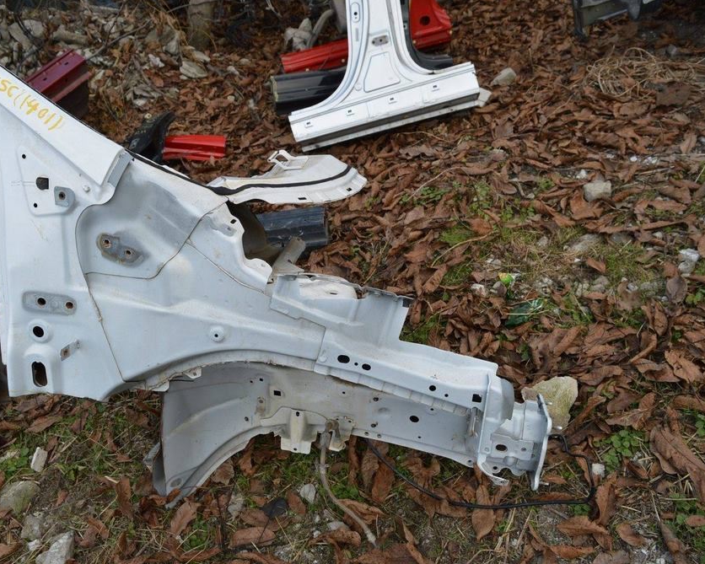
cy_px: 285
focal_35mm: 31
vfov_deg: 47.1
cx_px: 318
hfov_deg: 57.1
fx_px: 647
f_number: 5.6
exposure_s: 1/125
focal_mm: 18
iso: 180
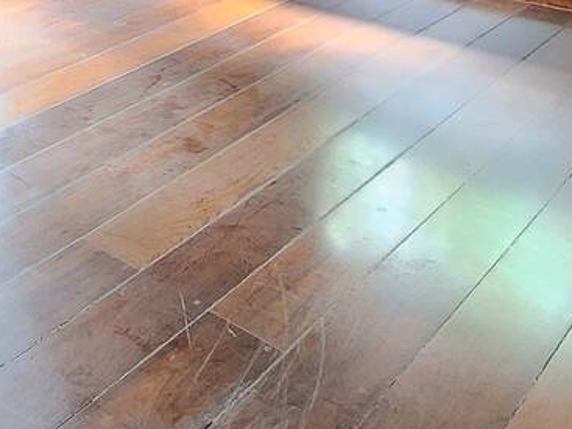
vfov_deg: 21.1
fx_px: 842
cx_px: 176
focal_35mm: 51
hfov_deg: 37.0
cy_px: -306
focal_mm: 2.2
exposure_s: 1/24
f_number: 2.2
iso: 800
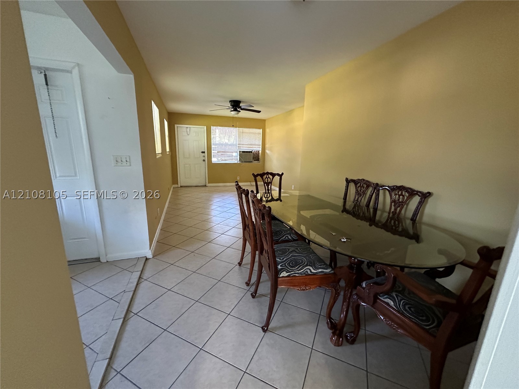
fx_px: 210
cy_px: 194
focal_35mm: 14
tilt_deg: -9.6
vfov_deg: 85.7
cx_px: 260
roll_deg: -1.1
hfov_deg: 102.1
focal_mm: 2.22
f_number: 2.2
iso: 640
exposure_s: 1/60
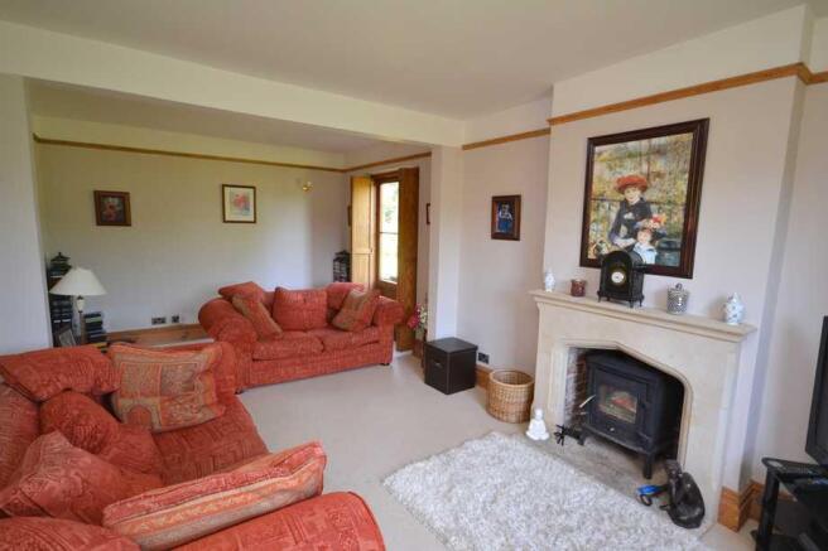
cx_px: 414
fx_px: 414
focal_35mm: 18
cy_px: 276
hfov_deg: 90.0
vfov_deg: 67.4
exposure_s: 1/60
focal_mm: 12
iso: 720
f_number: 4.5
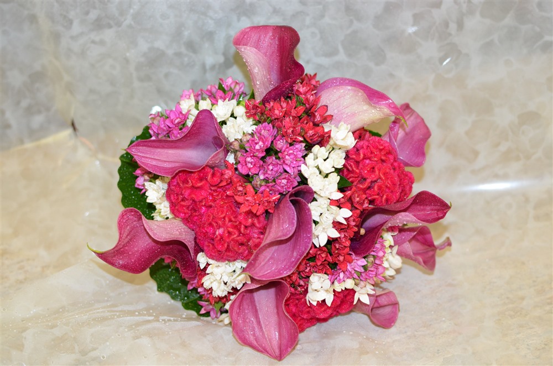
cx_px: 276
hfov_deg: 37.9
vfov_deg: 25.6
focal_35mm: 52
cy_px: 183
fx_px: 805
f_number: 2.8
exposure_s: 1/60
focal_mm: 35
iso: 900
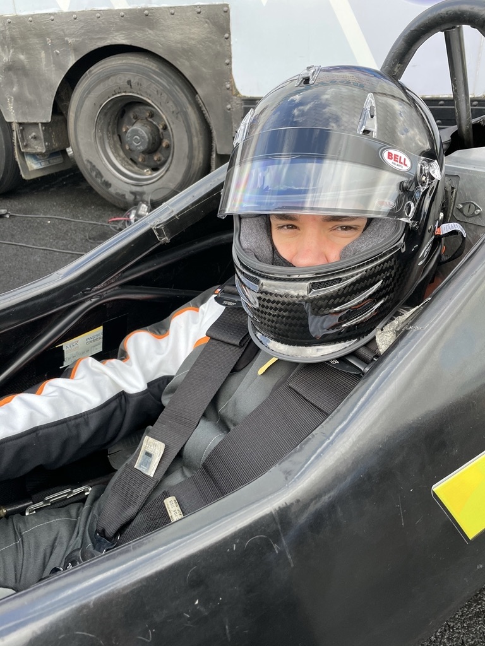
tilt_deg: -31.7
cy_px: 323
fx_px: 486
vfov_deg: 67.3
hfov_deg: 53.1
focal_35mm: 26
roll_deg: +1.6
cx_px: 242
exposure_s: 1/485
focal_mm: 4.2
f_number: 1.6
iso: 32
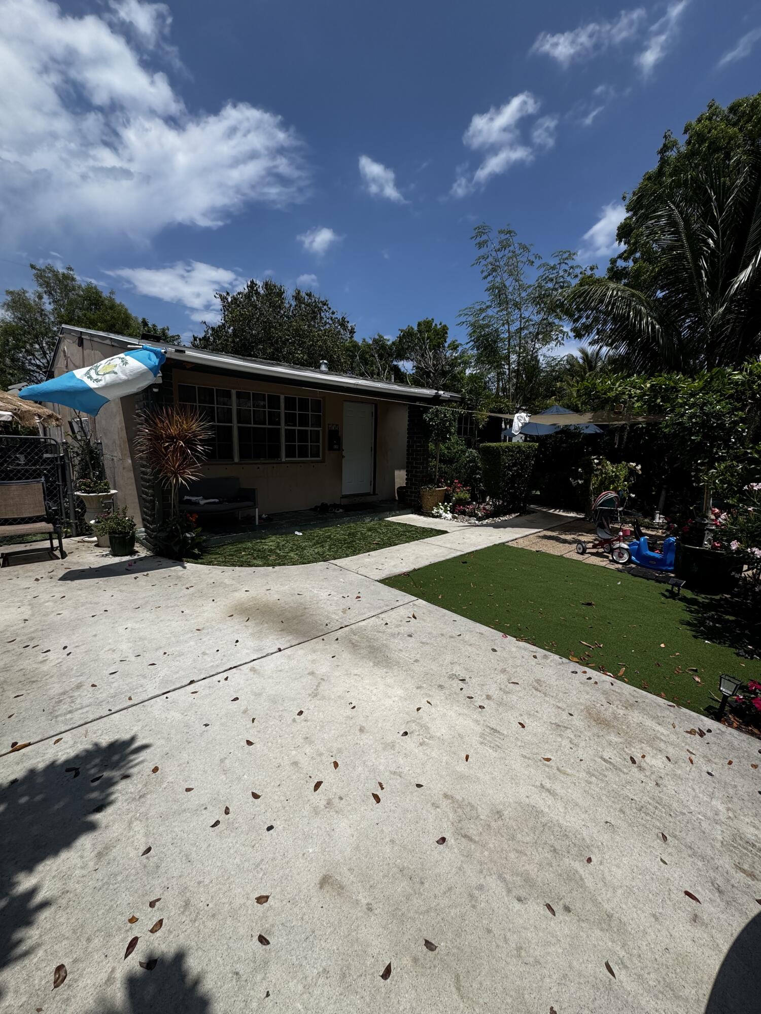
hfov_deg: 85.7
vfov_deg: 102.1
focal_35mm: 14
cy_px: 507
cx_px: 380
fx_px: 410
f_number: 2.2
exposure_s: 1/3390
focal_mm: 2.22
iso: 50
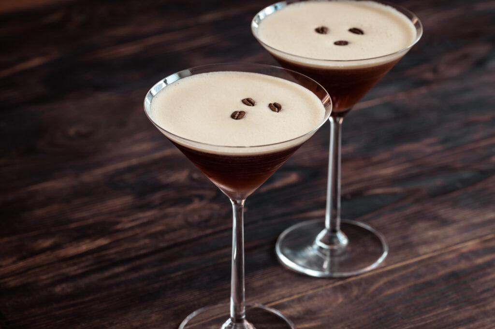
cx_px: 248
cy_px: 164
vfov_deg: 13.0
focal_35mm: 105
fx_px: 1443
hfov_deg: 19.5
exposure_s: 1/20
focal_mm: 105
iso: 500
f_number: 10
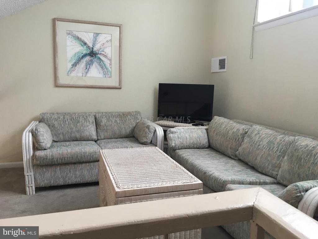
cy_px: 120
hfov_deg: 61.7
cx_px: 159
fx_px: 266
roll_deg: -0.3
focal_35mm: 29
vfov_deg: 48.2
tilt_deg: -5.2
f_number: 2.2
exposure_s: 1/30
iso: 80
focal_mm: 4.15
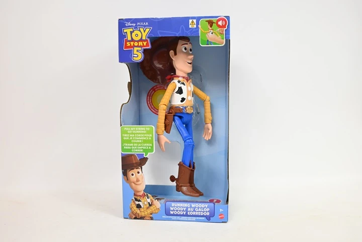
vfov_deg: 40.0
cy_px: 121
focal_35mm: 33
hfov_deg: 57.2
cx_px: 181
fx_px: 332
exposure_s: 1/160
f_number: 4
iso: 400
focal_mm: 22
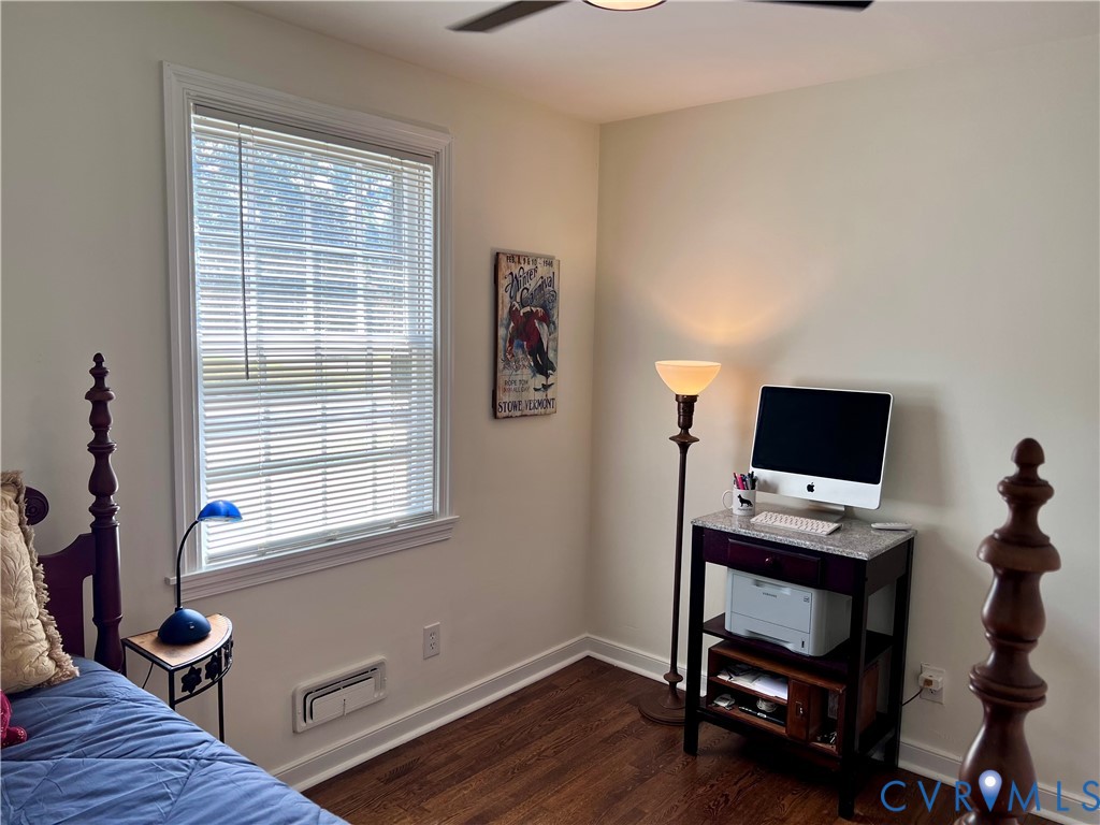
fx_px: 826
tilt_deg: -7.0
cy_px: 412
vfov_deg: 53.1
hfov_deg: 67.3
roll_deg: -0.3
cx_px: 550
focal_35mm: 26
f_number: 1.5
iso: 40
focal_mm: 5.7
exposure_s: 1/224
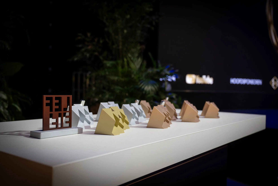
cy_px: 93
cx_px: 139
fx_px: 286
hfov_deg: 51.9
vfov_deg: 35.9
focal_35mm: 37
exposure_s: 1/125
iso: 1000
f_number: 3.2
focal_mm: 37
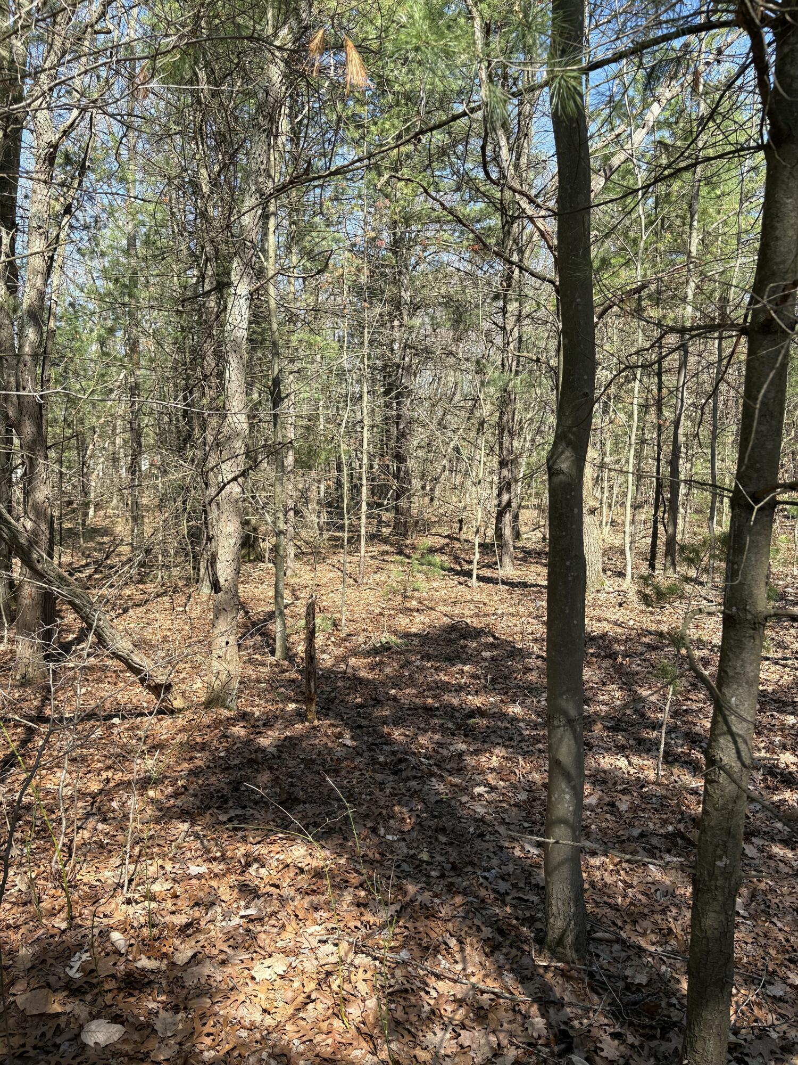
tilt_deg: -4.6
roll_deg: +2.6
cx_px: 399
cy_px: 532
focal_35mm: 26
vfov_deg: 67.3
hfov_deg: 53.1
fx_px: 799
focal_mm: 5.96
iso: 50
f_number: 1.6
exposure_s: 1/791
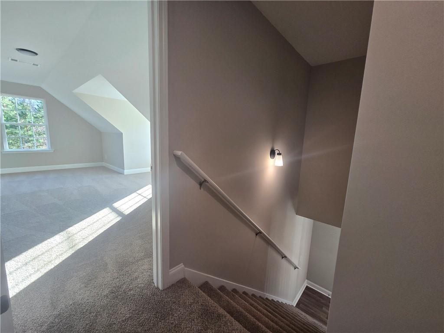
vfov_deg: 89.9
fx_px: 167
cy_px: 166
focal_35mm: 13
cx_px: 222
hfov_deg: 106.2
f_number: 2.2
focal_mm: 2.2
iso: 80
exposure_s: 1/60
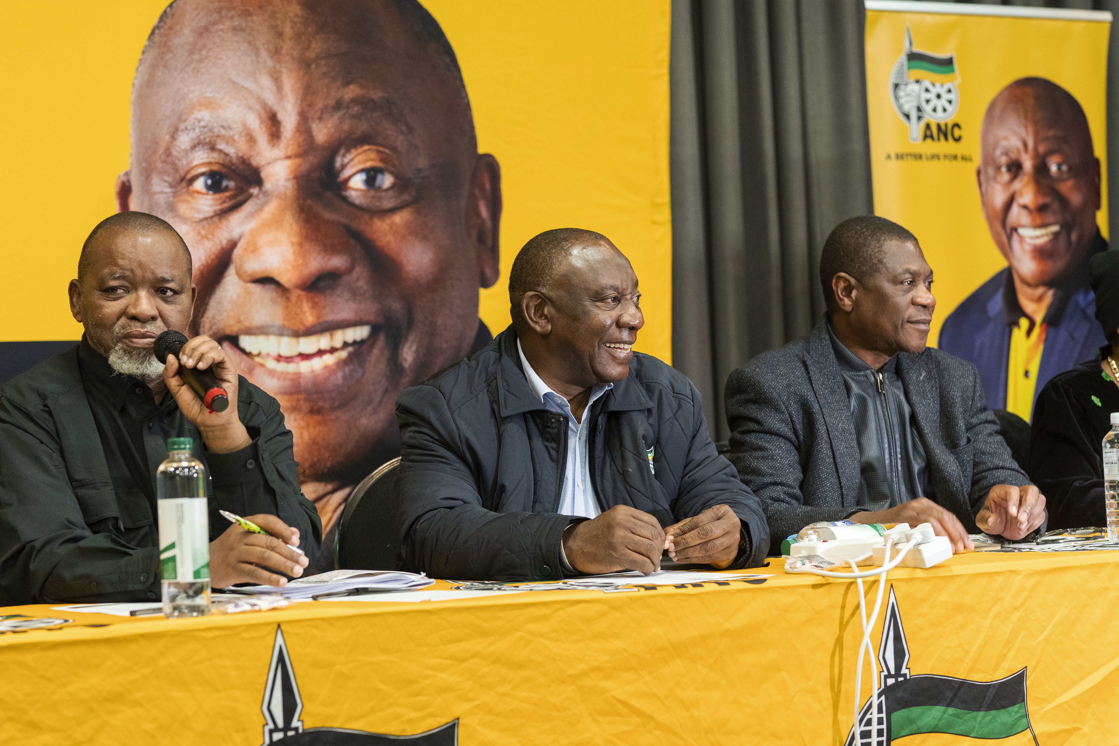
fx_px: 2331
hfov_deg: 27.0
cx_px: 560
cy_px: 373
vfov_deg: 18.2
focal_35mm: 75
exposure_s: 1/80
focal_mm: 50
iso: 1250
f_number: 2.5
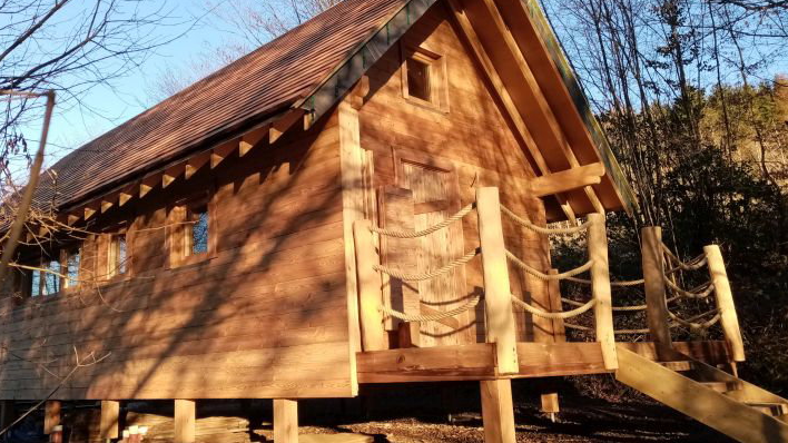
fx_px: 669
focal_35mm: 32
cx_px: 352
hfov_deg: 60.9
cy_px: 198
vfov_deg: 36.6
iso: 100
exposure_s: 1/284
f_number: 1.8
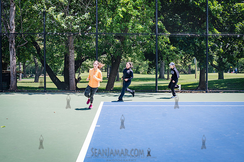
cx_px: 122
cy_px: 81
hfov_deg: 40.1
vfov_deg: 27.3
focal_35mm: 49
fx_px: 334
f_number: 4.5
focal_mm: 48
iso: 400
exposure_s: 1/1250
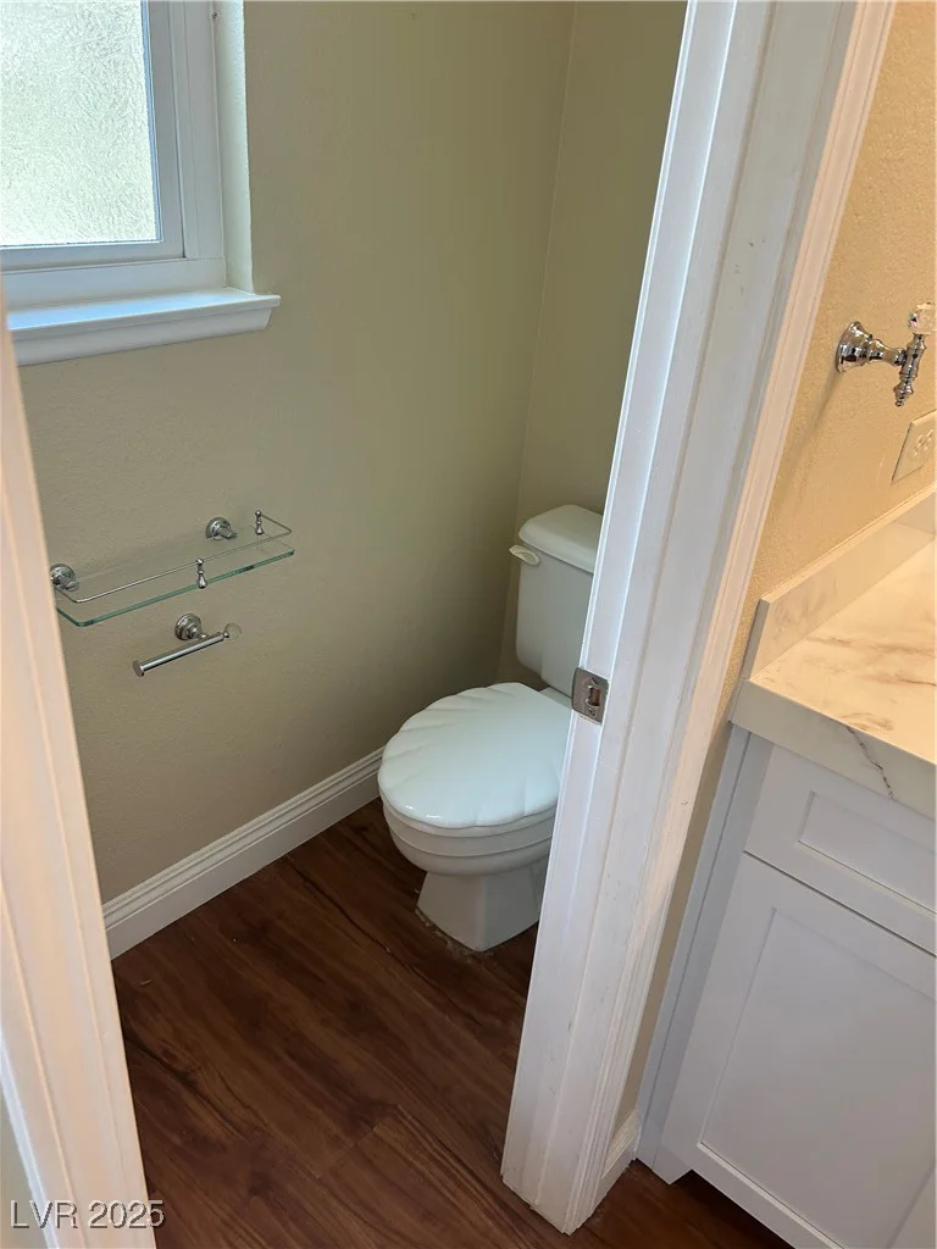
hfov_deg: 53.1
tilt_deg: -29.0
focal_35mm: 26
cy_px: 624
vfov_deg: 67.3
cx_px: 468
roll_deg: -6.4
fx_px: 938
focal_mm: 5.7
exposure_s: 1/120
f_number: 1.5
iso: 80
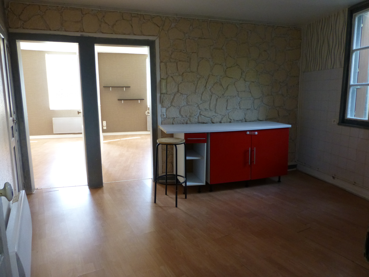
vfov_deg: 56.8
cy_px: 138
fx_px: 256
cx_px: 184
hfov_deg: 71.6
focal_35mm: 24
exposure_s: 1/60
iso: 400
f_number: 3.3
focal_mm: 4.3
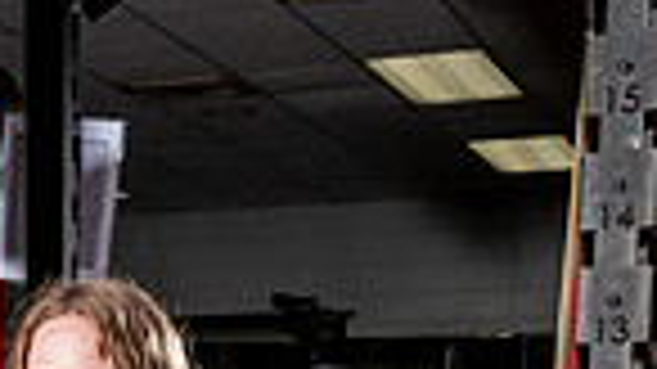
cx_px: 50
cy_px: 896
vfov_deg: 9.5
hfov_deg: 18.6
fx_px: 1968
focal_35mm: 113
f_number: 8
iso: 200
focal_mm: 35
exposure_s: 1/250
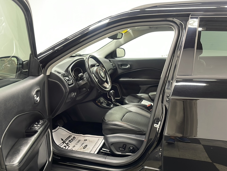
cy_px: 86
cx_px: 114
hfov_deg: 63.4
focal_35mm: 28
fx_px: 184
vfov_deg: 49.7
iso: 200
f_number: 1.6
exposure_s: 1/40
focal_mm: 5.1
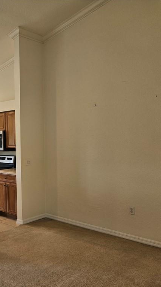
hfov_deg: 31.4
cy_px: 145
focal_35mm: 34
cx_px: -9
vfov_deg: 58.0
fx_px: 258
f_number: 1.8
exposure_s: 1/120
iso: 100
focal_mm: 5.4
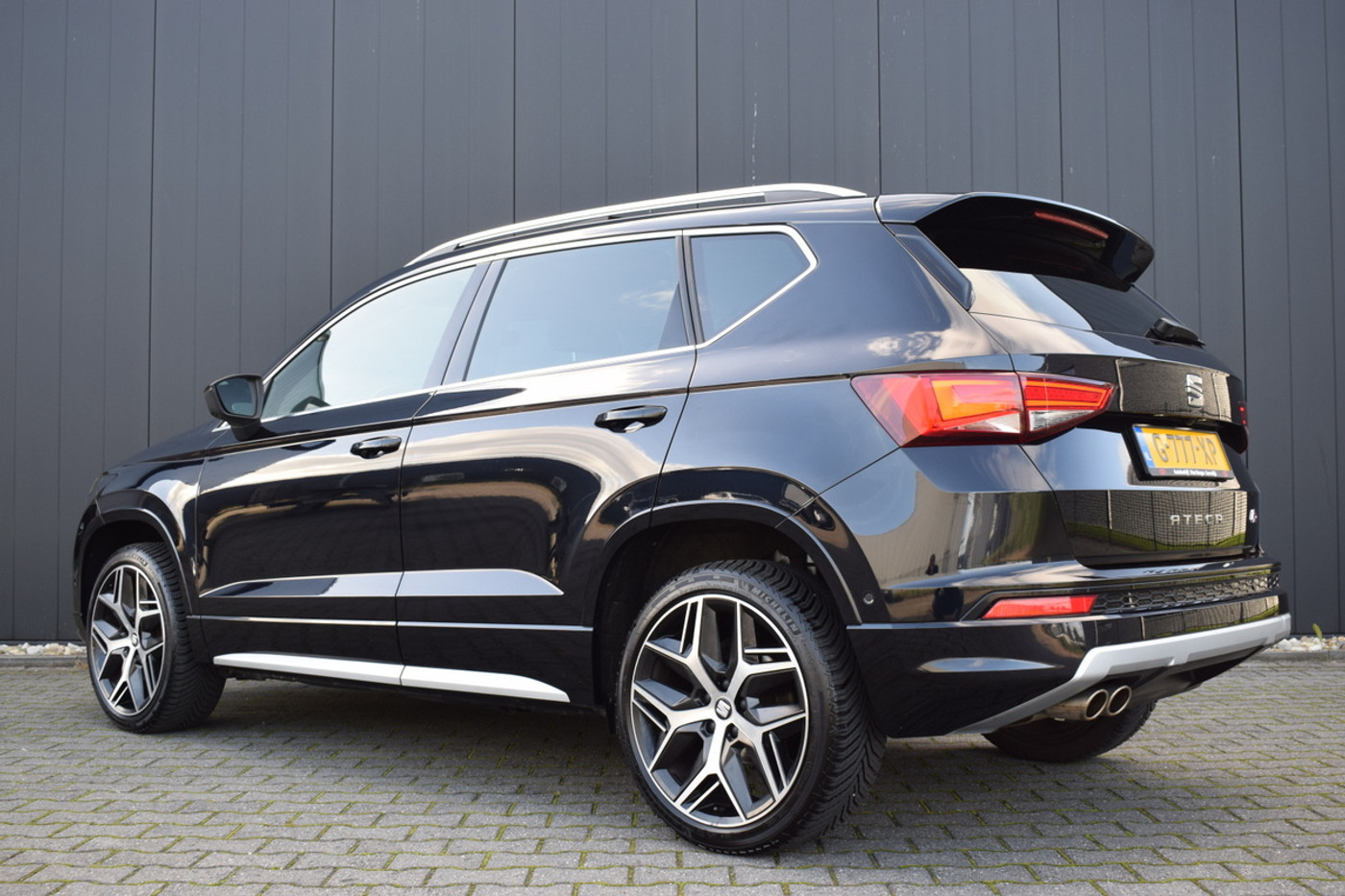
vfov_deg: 34.2
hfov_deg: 49.6
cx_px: 672
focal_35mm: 39
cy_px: 448
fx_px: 1457
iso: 400
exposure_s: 1/160
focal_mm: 26
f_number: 6.3
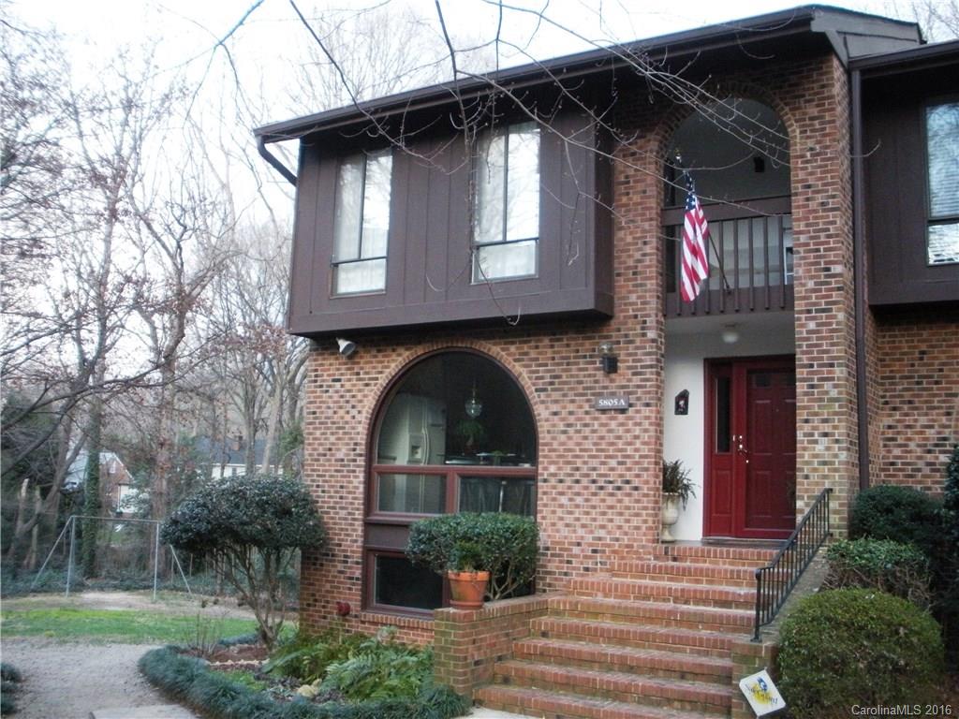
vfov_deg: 39.7
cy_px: 360
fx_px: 997
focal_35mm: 36
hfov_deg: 51.4
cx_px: 480
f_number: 3.5
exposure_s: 1/54.1
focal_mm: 6.3
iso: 400
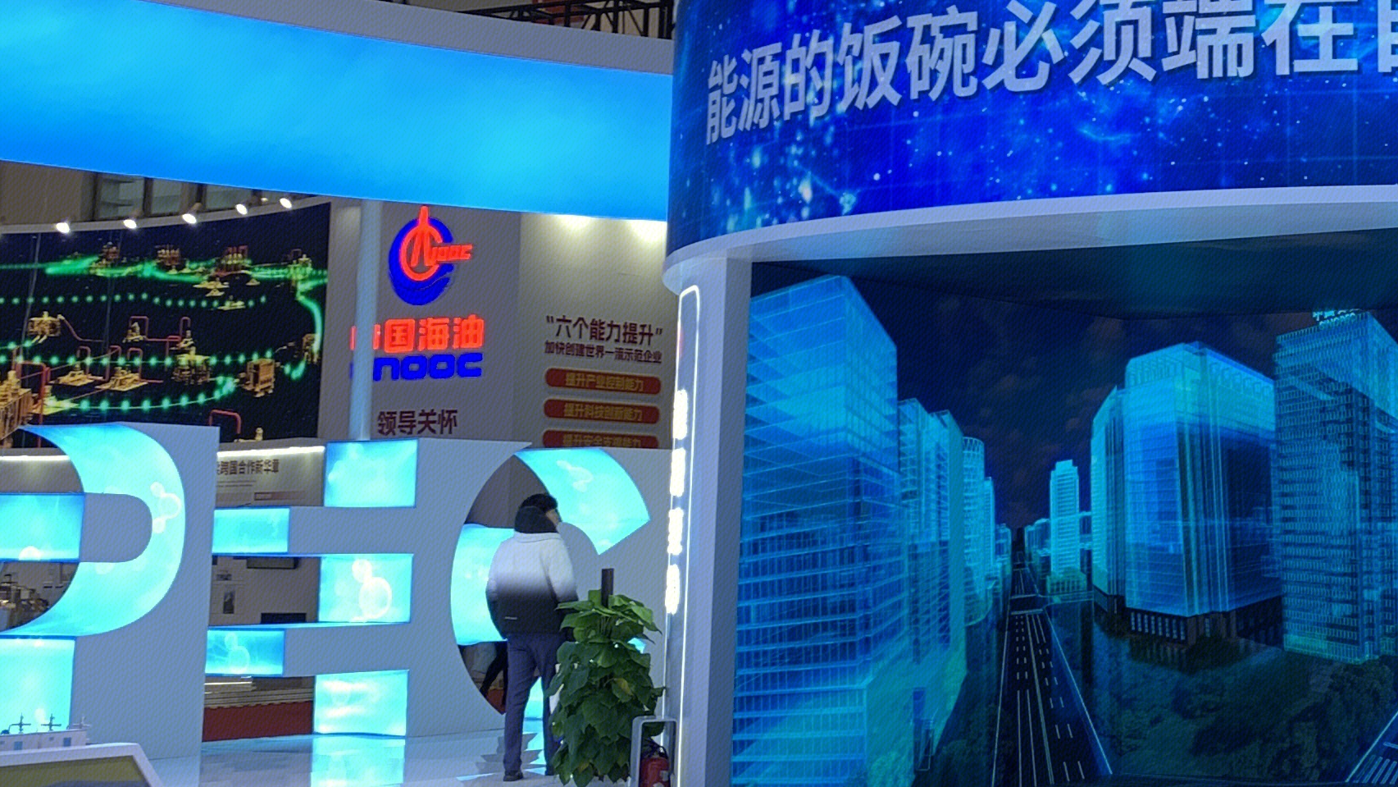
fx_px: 2484
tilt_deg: +9.4
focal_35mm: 67
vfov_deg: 17.9
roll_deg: +0.0
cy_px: 217
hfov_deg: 29.4
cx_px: 1396
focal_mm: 4.25
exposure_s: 1/100
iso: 32
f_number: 1.8
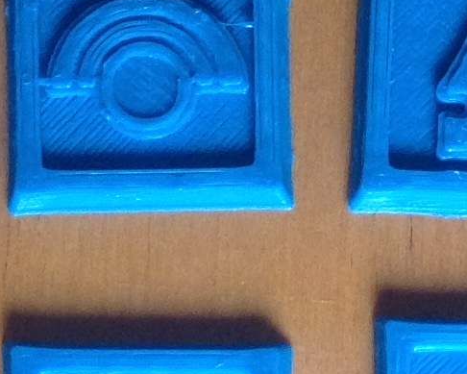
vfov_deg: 8.2
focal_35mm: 182
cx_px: 337
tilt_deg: -82.7
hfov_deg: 10.6
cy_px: 646
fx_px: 2516
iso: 100
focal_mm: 4.28
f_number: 2.4
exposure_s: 1/120
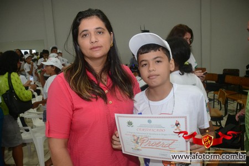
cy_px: 83
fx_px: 207
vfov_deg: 43.6
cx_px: 124
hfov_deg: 61.9
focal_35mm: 30
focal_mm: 20
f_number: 3.5
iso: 1600
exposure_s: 1/100
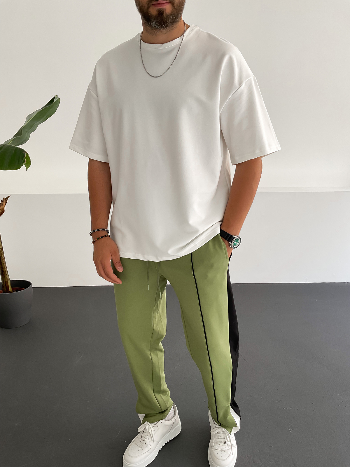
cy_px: 234
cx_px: 175
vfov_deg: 61.7
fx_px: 391
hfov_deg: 48.2
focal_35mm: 29
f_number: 1.8
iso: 40
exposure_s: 1/120
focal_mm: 3
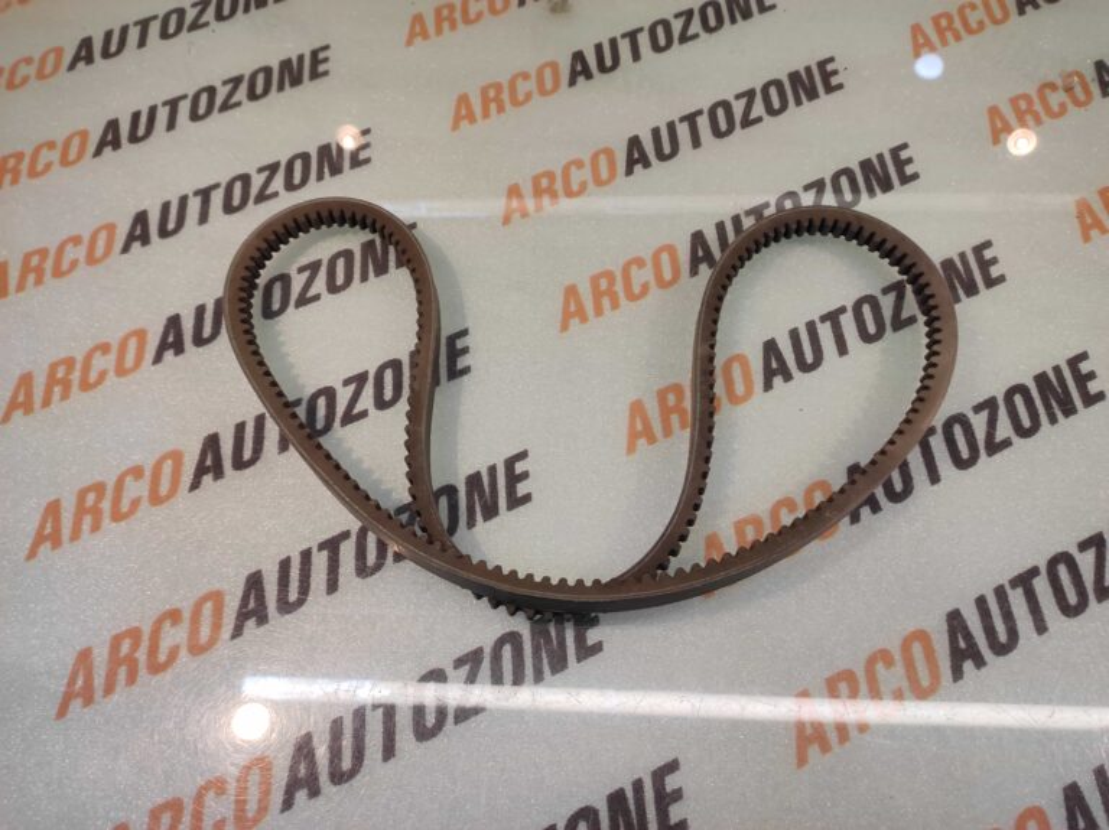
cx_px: 554
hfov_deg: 91.1
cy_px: 415
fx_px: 544
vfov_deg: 74.7
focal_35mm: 17
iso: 90
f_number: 1.79
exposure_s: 1/33
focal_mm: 4.74
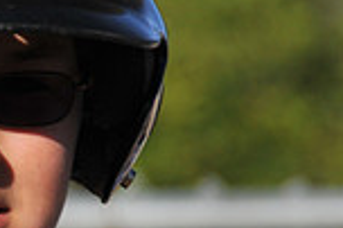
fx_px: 10907
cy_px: 173
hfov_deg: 1.8
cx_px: -117
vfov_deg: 1.2
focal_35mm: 1146
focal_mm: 200
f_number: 5.6
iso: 200
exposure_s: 1/500
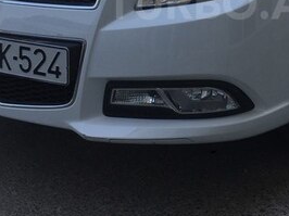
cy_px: 3
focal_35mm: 72
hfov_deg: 26.7
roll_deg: +0.2
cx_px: 218
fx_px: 601
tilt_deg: -13.9
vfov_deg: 19.8
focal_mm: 4.15
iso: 32
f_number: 2.2
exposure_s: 1/1014
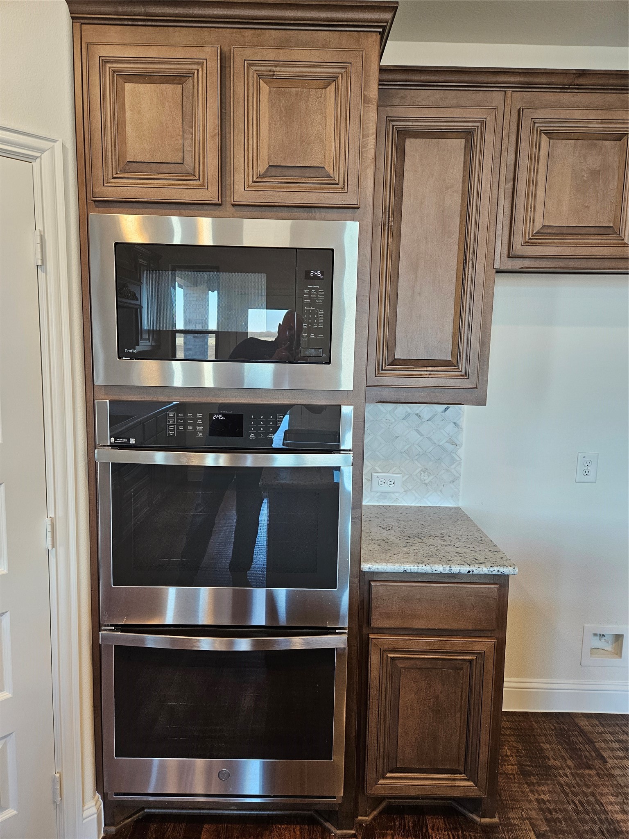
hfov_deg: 58.9
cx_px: 314
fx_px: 557
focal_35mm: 23
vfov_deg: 73.9
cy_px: 420
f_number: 1.8
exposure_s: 1/120
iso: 200
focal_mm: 5.4
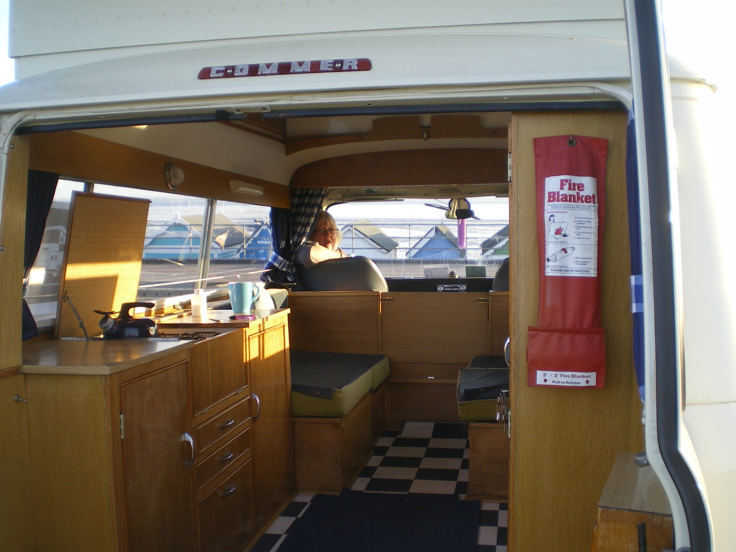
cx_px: 368
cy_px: 276
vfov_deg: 37.7
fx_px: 808
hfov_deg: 49.0
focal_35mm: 38
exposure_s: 1/80
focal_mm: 6.3
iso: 64
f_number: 3.1
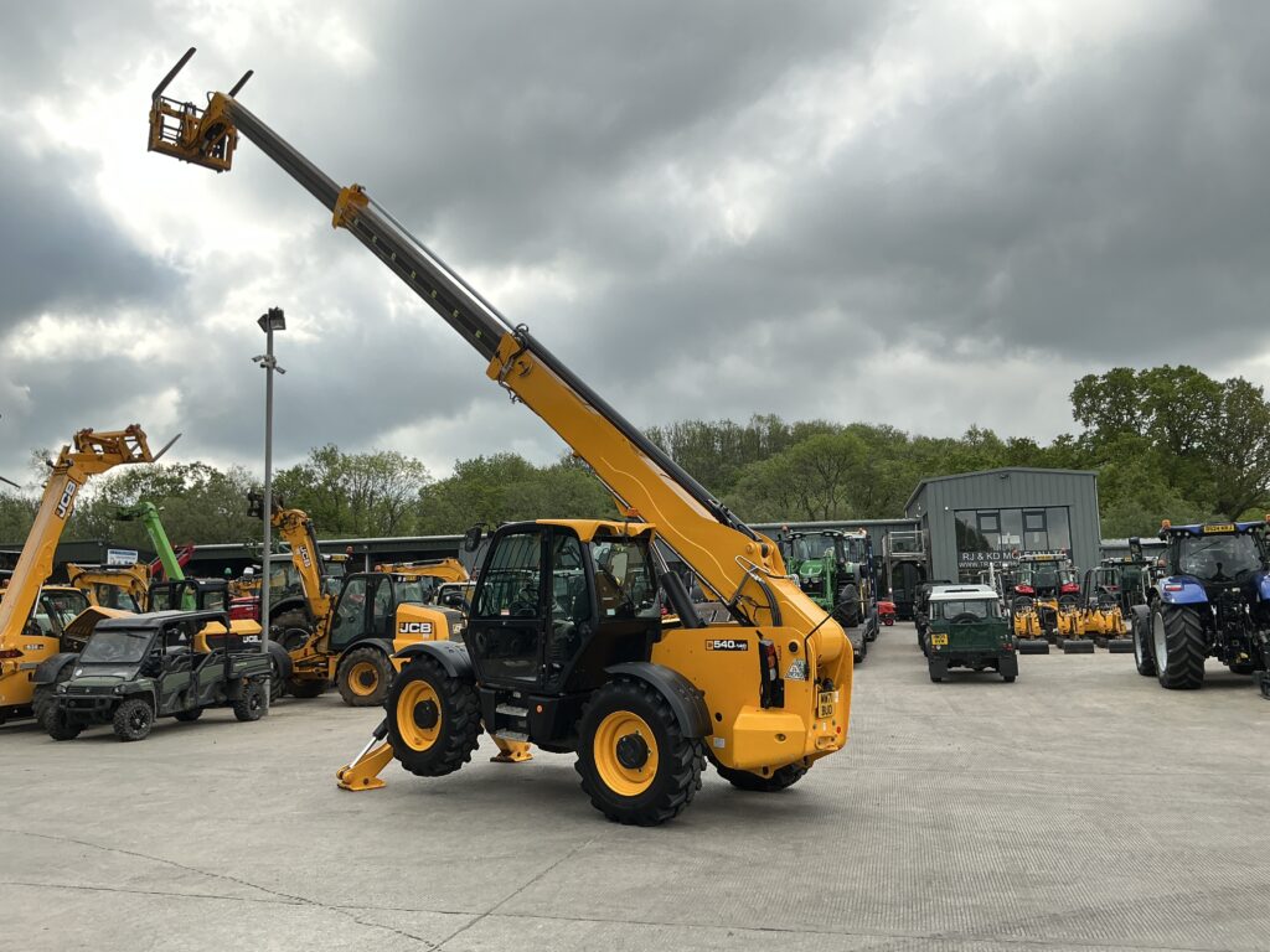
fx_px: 1027
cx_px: 635
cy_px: 476
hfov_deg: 63.4
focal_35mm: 28
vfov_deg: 49.7
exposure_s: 1/642
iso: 25
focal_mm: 3
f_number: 1.8
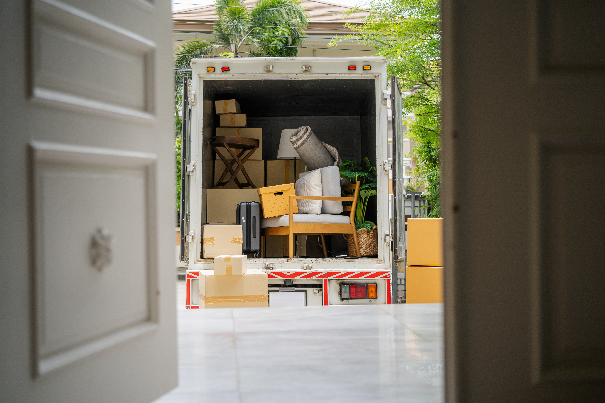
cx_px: 302
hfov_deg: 39.6
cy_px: 202
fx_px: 840
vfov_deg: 27.0
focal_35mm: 50
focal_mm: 50
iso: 500
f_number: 3.5
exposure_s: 1/2500
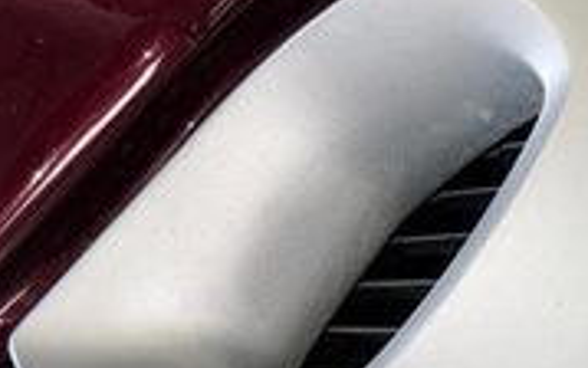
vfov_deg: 14.2
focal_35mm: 91
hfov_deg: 20.4
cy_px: 329
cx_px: 805
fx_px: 1459
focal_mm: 6.76
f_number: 1.78
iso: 50
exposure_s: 1/30
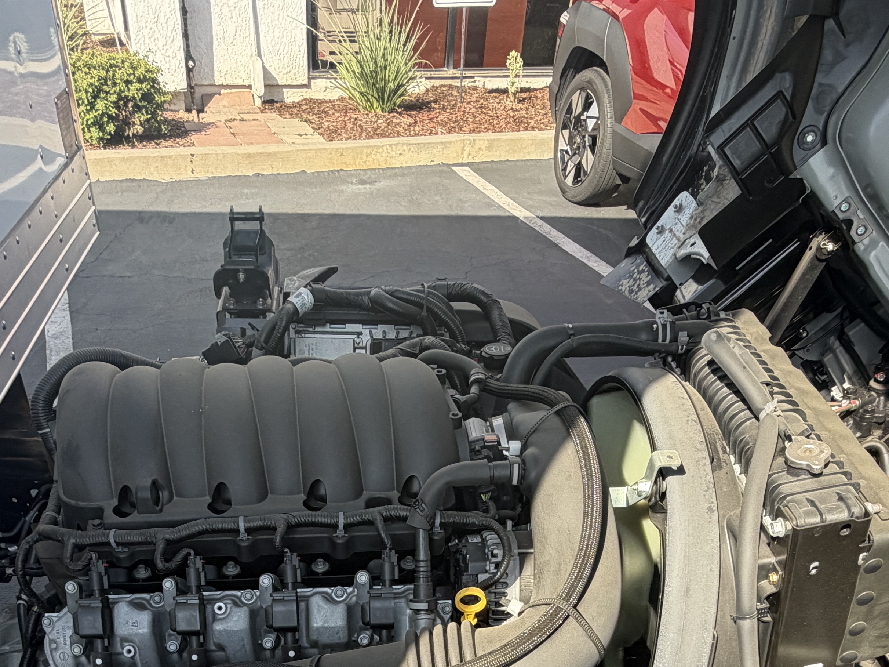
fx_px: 847
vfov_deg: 37.0
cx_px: 375
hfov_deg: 55.1
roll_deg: -2.4
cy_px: 712
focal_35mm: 33
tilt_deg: -43.6
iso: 64
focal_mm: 2.22
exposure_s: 1/424
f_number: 2.2
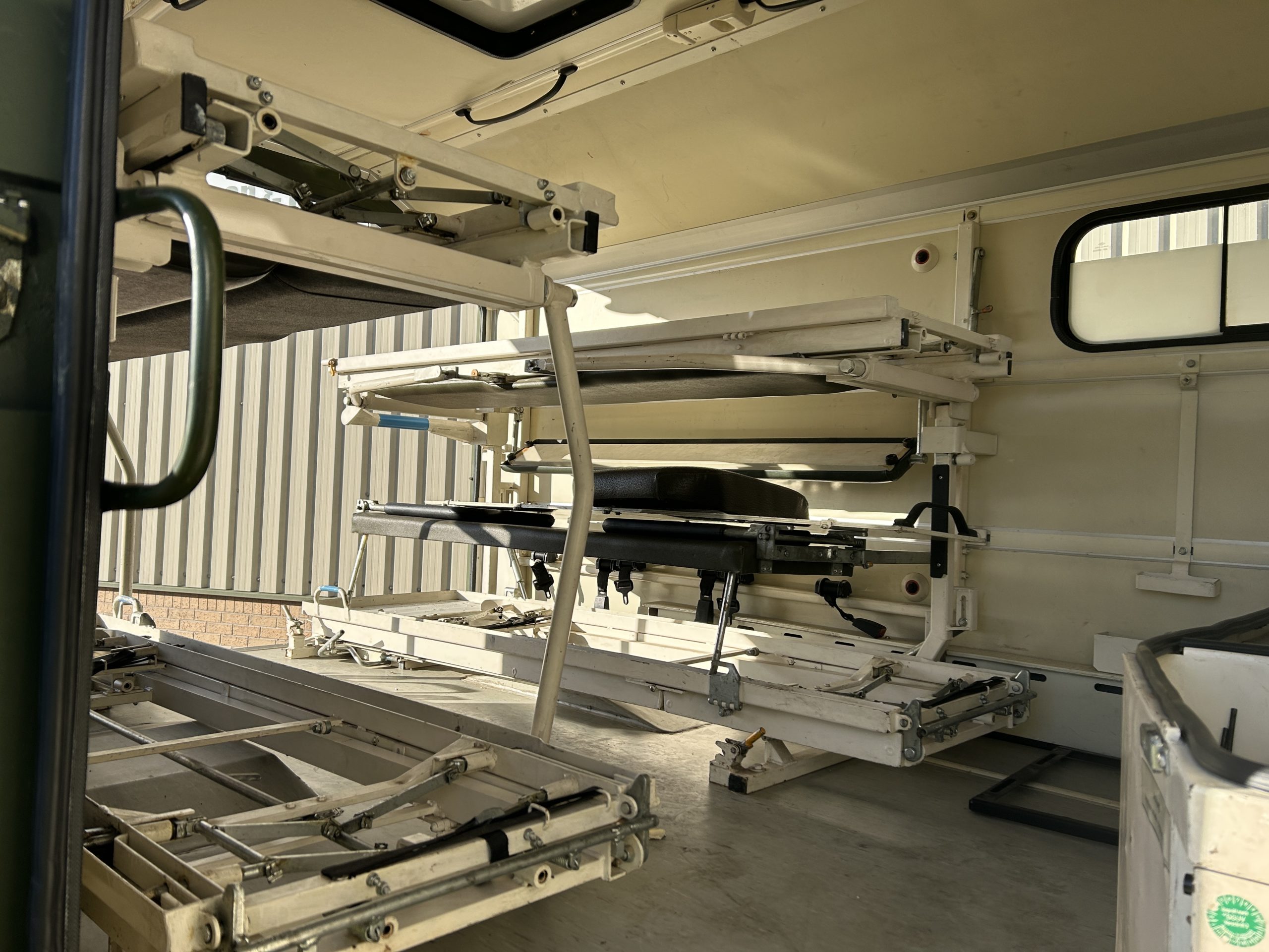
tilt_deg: +2.0
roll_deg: -2.5
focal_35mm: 26
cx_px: 634
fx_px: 953
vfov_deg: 53.1
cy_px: 476
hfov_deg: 67.3
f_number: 1.5
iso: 50
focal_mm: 5.7
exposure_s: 1/1808
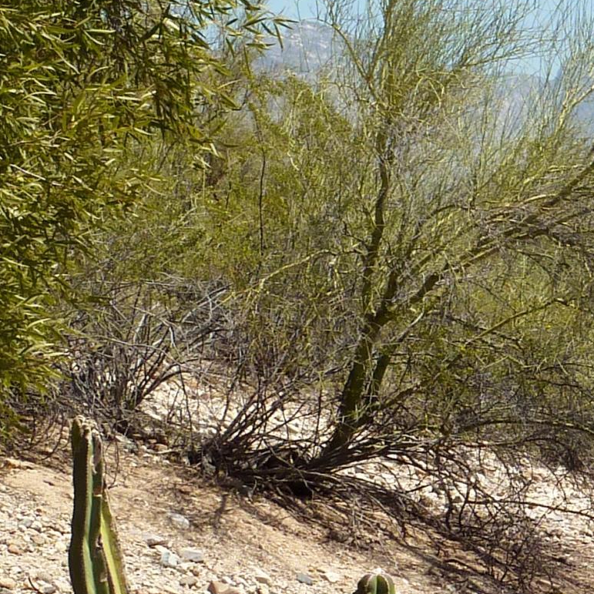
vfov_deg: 8.6
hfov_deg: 8.3
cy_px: 314
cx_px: 1044
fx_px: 3941
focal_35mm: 203
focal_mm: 9.7
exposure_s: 1/500
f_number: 5
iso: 80
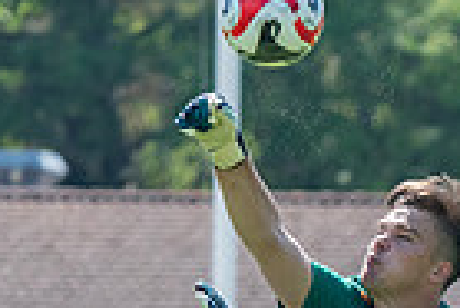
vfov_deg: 1.4
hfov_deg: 2.1
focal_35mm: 1003
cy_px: 532
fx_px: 12829
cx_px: 357
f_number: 4.5
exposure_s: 1/1600
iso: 640
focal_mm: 160
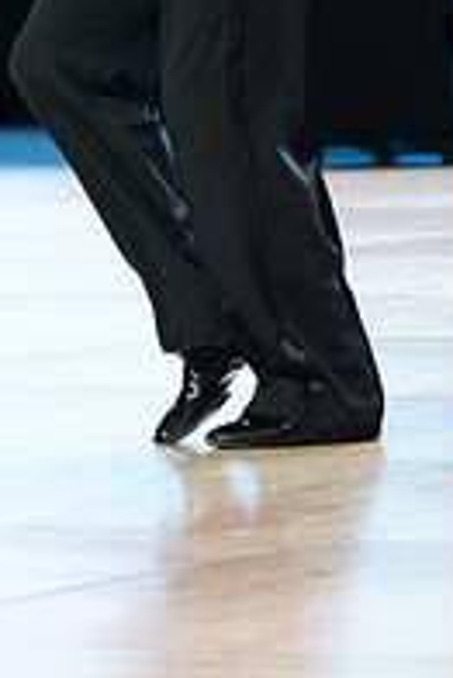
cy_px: -173
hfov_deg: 3.9
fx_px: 6688
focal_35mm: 355
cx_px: 392
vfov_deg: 5.8
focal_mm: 120
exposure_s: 1/250
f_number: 4
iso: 2500
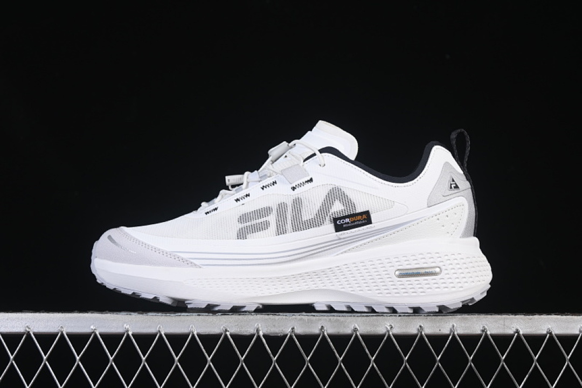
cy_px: 194
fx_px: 1212
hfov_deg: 27.0
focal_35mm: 75
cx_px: 291
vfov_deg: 18.2
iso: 160
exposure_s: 1/80
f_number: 8
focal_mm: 50
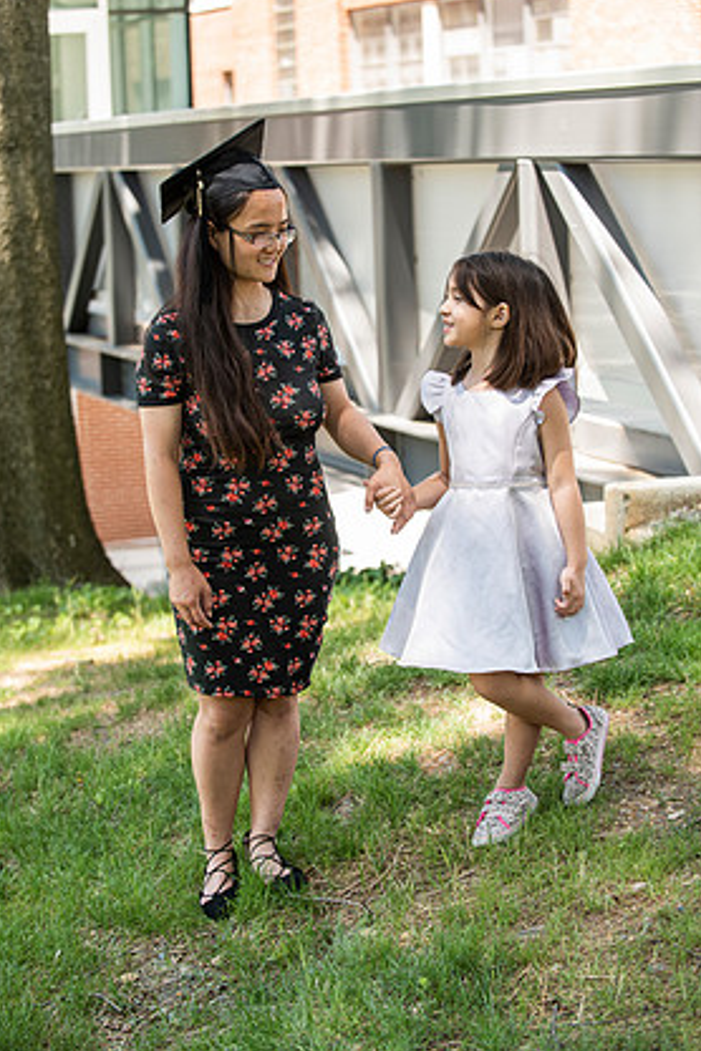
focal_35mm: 81
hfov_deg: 16.9
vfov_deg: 25.1
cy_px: 489
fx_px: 2366
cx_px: 328
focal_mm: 75
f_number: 4
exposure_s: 1/400
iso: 400
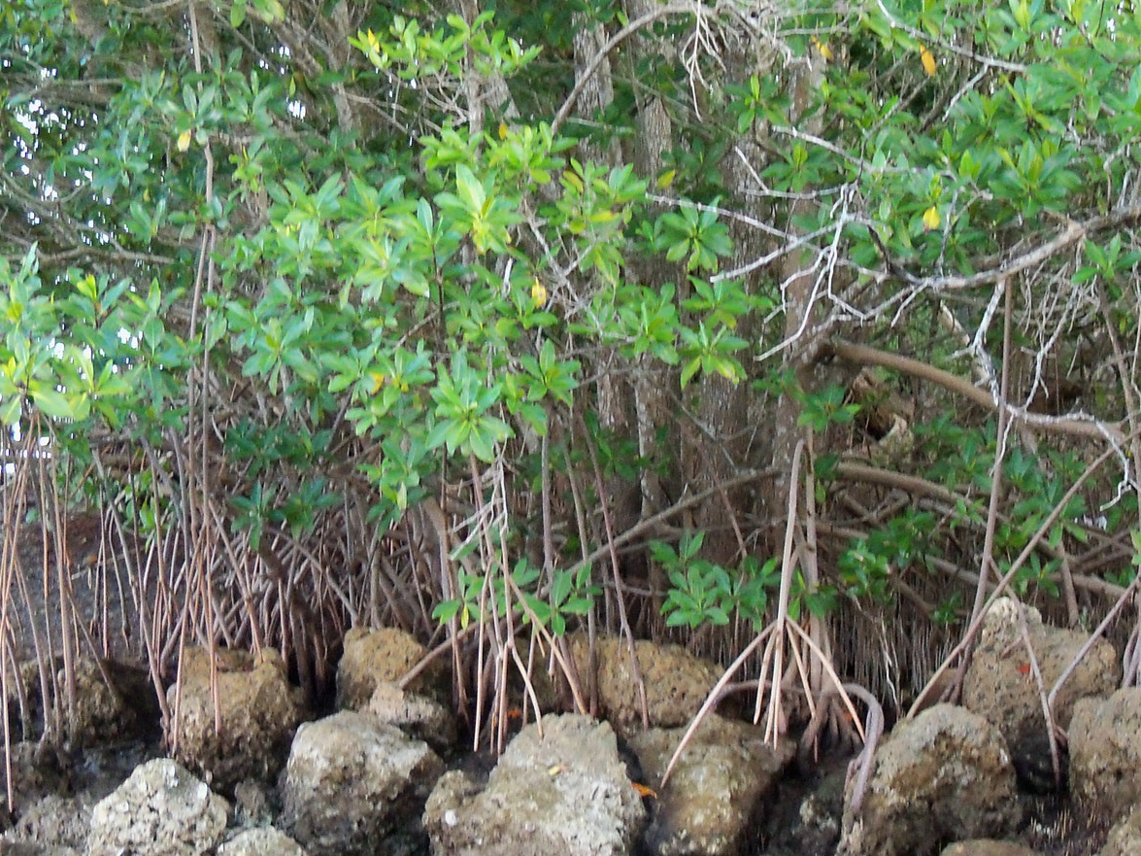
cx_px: 733
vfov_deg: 23.9
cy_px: 543
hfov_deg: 31.5
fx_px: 2010
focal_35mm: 61
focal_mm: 6.2
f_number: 3.5
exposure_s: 1/30
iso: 320
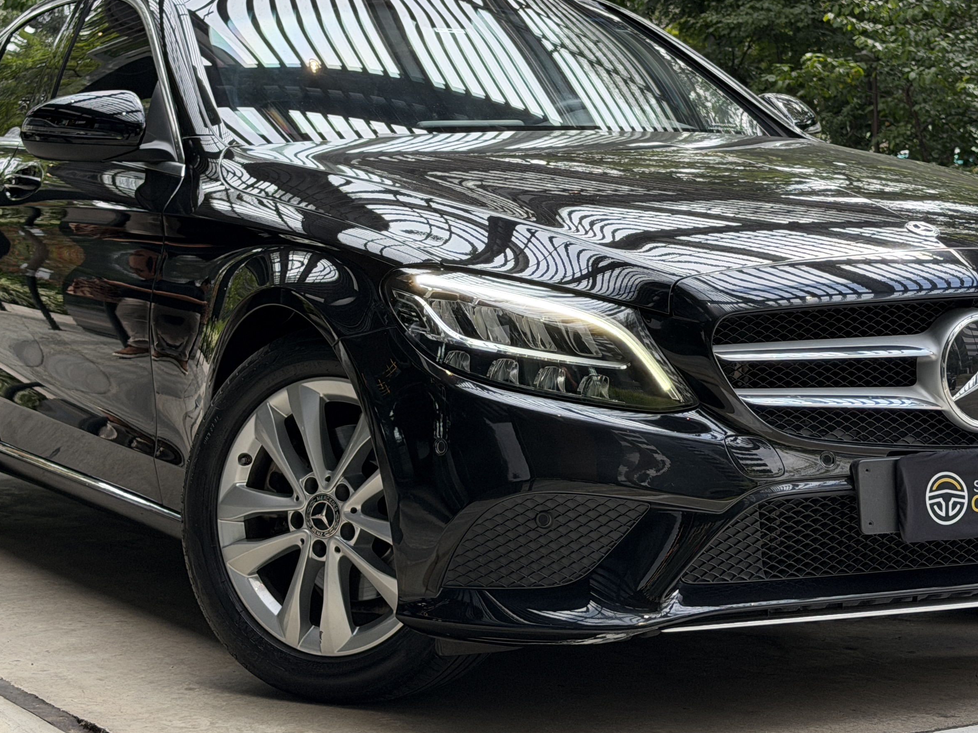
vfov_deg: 17.9
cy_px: 186
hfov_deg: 23.8
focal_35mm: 82
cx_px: 508
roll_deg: +1.2
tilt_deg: +0.6
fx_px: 2317
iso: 100
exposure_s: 1/490
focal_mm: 6.76
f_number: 1.78
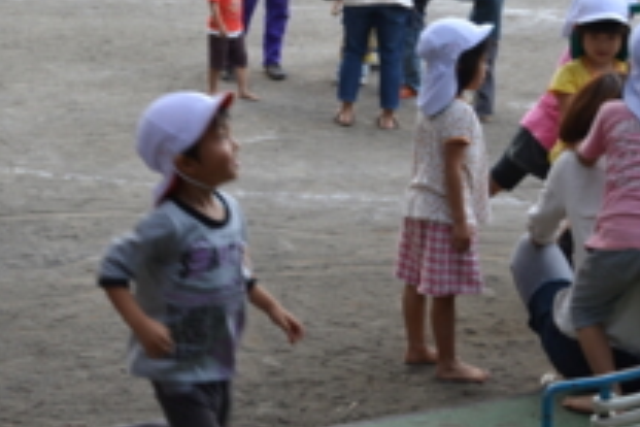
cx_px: 96
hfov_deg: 22.9
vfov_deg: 15.6
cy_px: 82
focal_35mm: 87
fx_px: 1547
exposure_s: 1/125
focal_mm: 30
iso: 180
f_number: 5.6
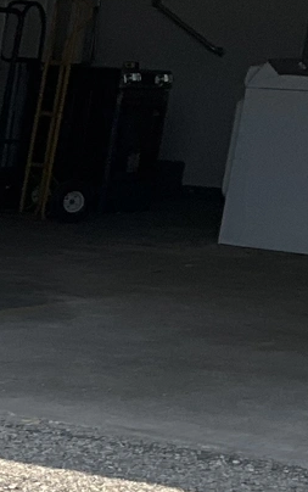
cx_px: -813
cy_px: 652
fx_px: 2039
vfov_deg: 13.2
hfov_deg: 7.1
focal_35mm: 152
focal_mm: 3
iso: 25
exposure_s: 1/1377
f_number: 1.8
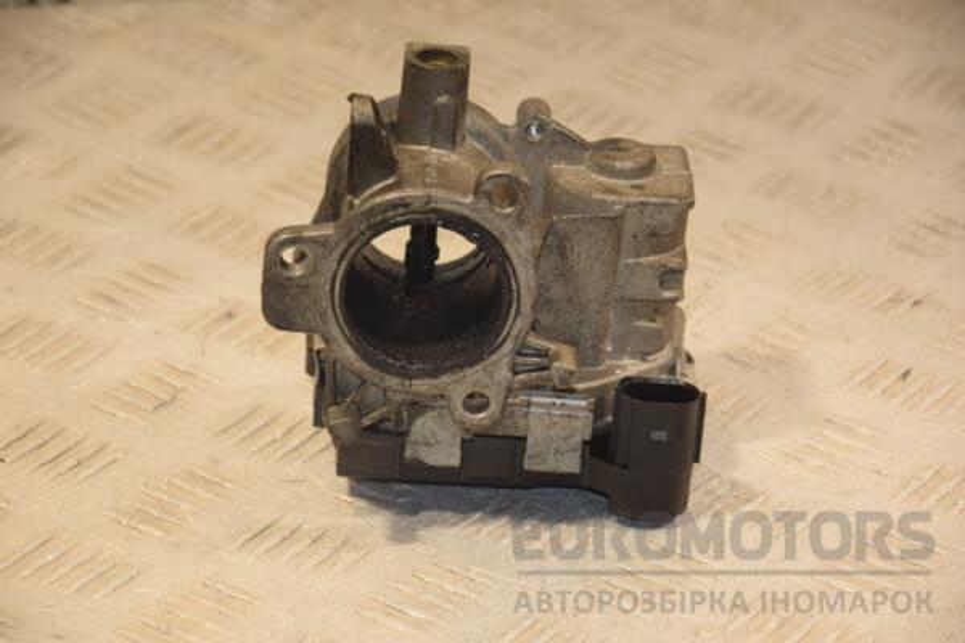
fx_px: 4222
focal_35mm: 158
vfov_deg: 8.7
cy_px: 322
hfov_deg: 13.0
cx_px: 482
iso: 800
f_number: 5.6
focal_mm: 105
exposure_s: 1/160
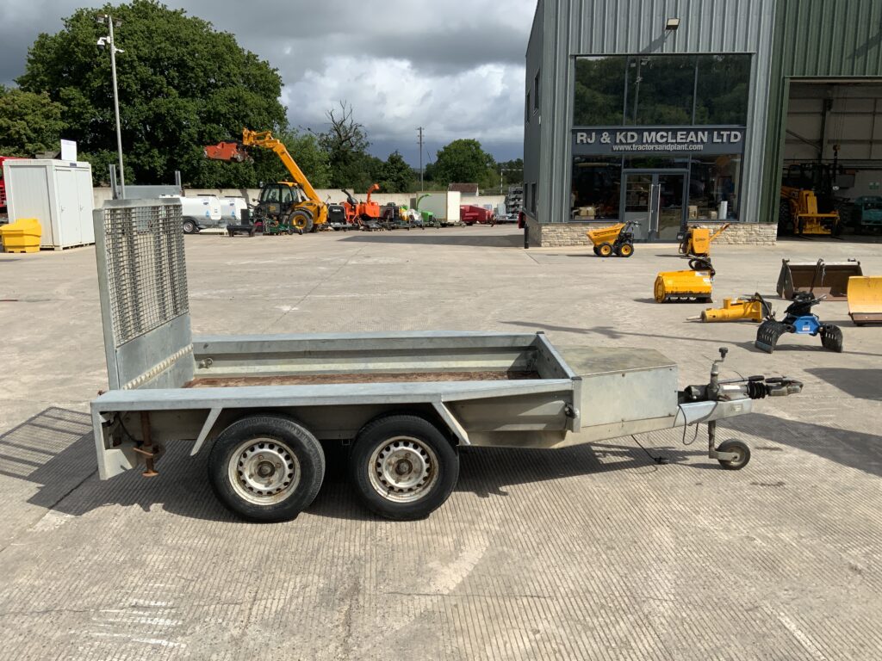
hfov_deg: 61.7
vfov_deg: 48.2
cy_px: 330
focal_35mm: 29
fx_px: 739
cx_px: 441
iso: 20
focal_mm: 3
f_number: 1.8
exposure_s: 1/2959
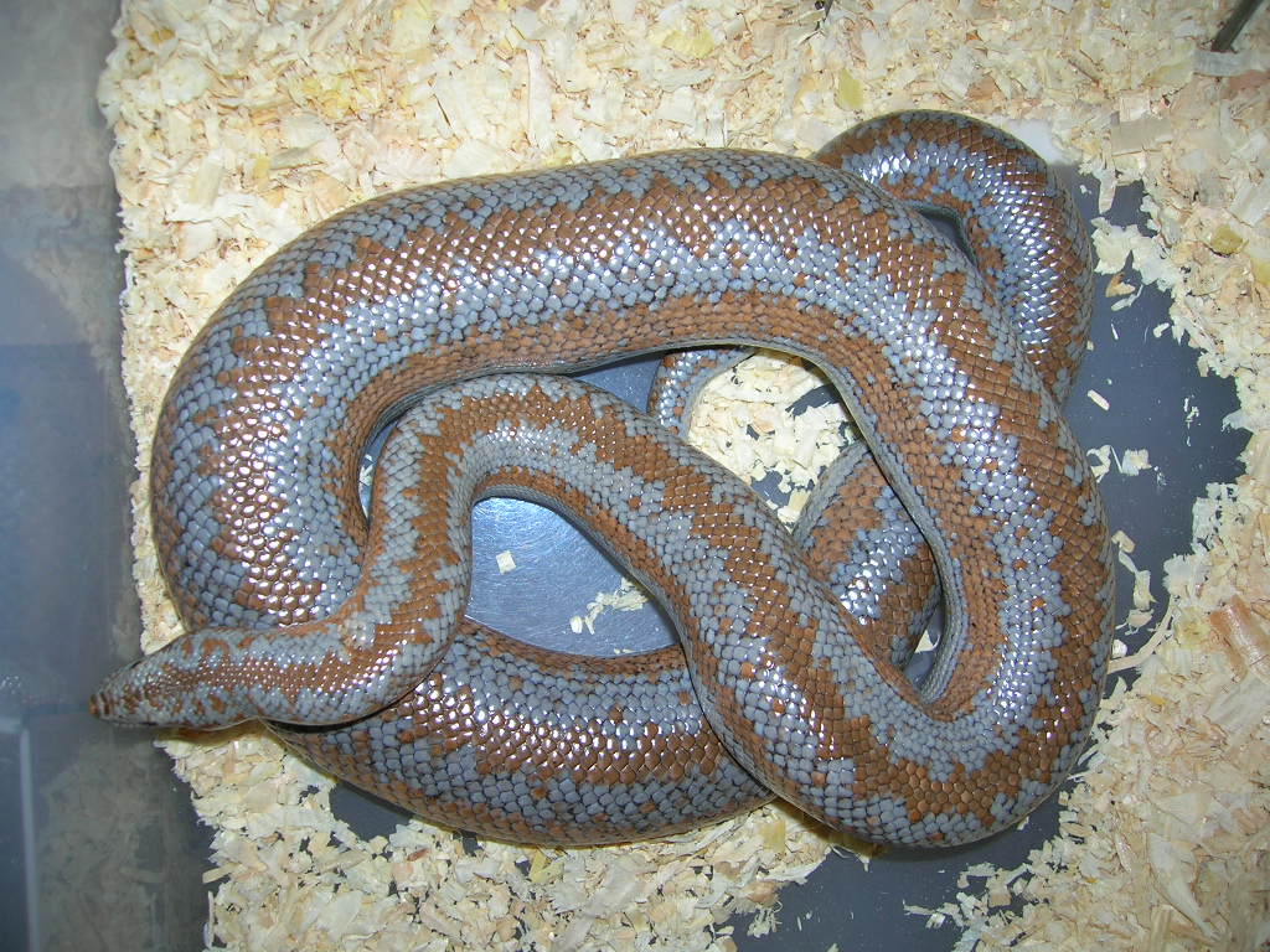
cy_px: 476
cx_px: 635
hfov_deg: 54.0
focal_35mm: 34
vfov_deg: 41.8
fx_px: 1247
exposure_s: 1/60.1
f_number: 2.9
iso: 50
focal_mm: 5.7
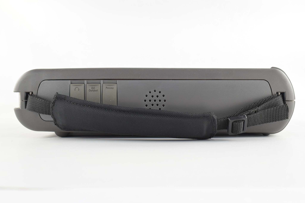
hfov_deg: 43.6
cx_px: 152
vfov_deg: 29.9
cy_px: 102
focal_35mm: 45
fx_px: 381
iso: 500
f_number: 10
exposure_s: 1/30
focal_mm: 30
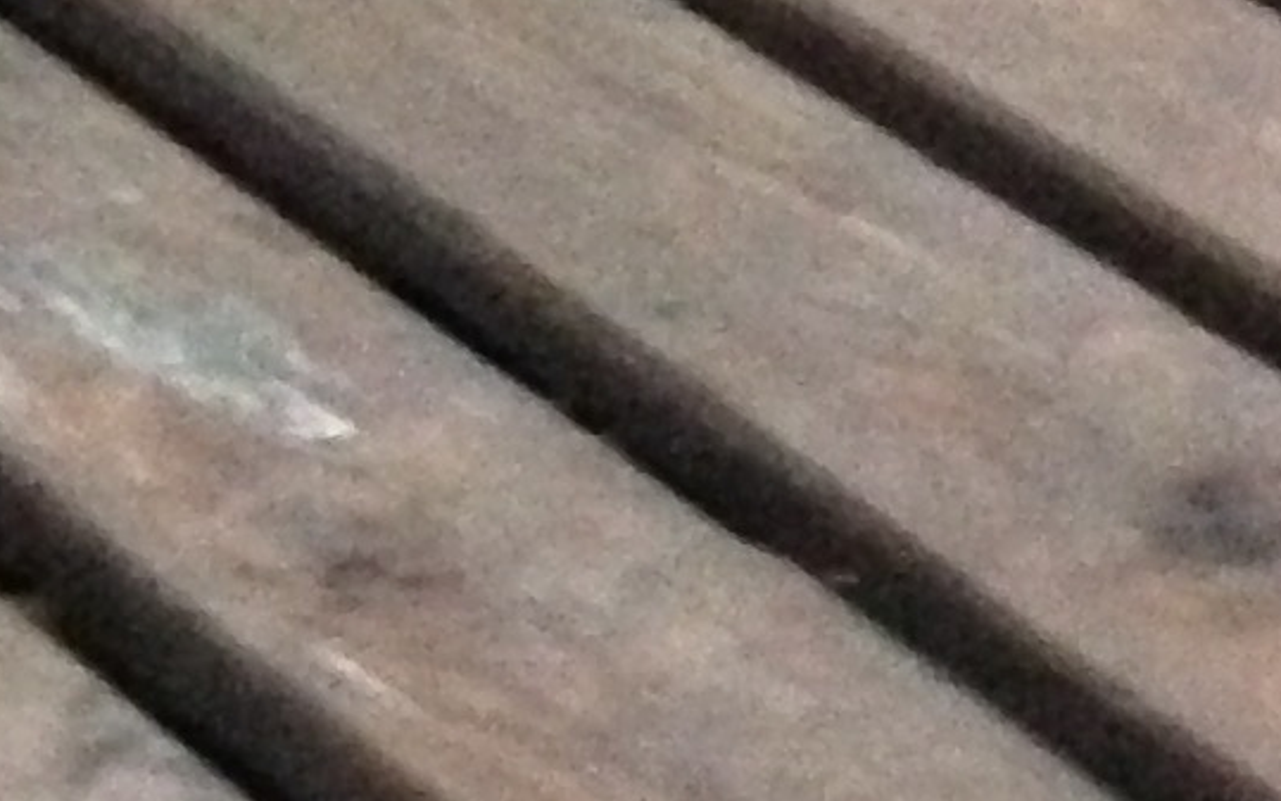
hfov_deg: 9.5
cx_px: 2134
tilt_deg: -28.8
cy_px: 863
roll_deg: -2.8
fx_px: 7402
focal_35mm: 212
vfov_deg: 6.2
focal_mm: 4.12
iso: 800
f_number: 2.4
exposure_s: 1/15
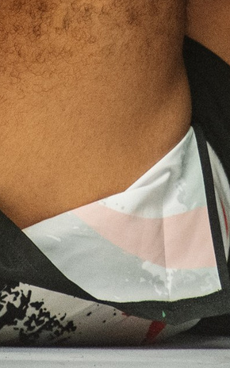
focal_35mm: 815
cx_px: 45
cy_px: -299
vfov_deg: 2.6
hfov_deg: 1.6
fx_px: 8174
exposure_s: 1/1000
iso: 2000
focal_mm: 145
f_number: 4
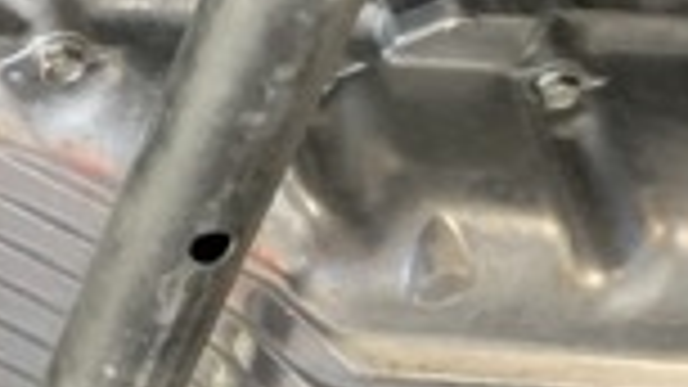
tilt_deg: +47.3
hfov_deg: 14.0
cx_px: -162
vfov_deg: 8.2
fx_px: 2699
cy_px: 158
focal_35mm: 148
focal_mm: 4.25
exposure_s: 1/30
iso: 500
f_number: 1.8
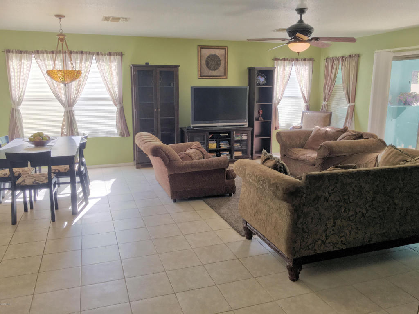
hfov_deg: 61.7
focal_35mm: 29
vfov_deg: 48.2
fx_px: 351
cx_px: 210
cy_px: 157
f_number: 2.2
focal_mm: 4.15
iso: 160
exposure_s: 1/30
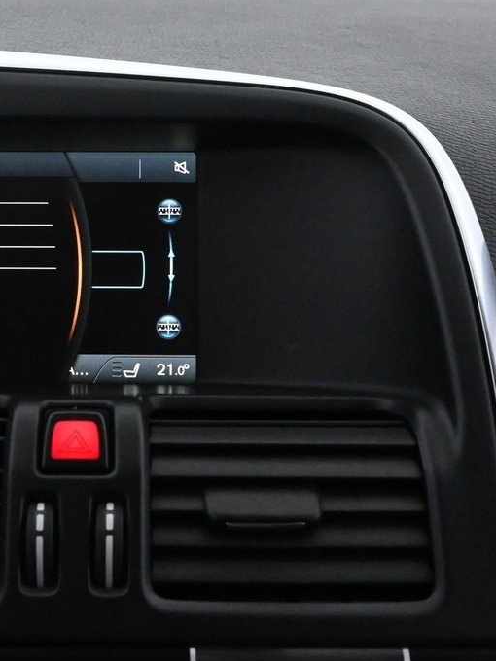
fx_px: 1051
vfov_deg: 34.9
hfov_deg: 26.1
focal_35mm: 55
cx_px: 102
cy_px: 319
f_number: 5
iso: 6400
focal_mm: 16
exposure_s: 1/80
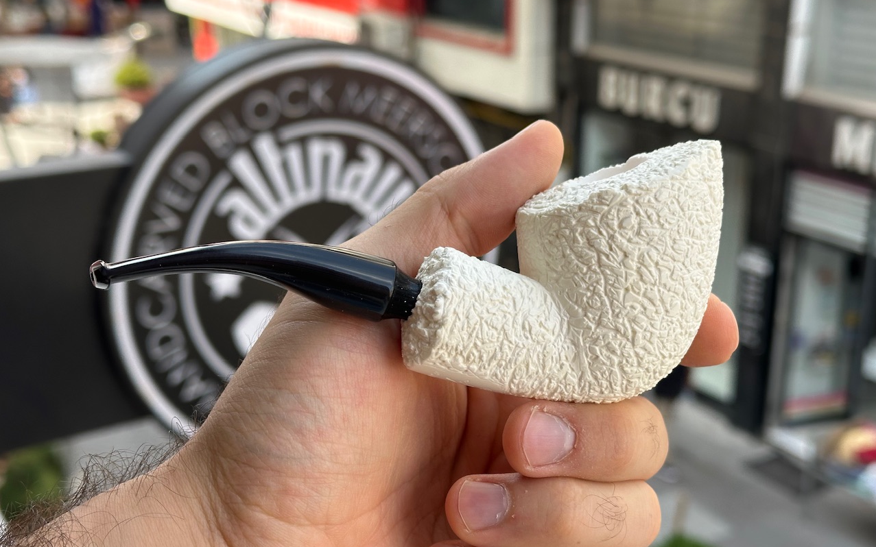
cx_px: 438
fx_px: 1218
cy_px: 275
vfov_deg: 25.3
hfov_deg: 39.6
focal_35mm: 51
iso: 64
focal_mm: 6.86
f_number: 1.78
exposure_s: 1/612
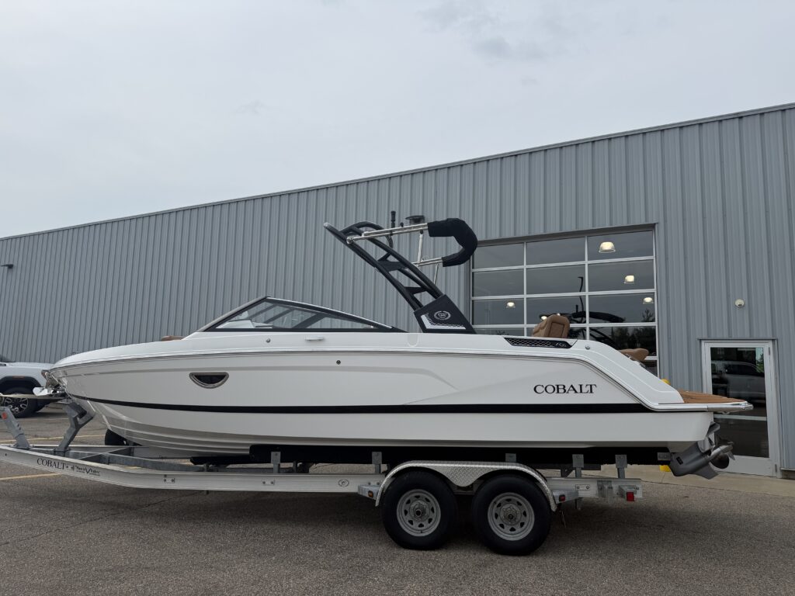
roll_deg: -1.2
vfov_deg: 56.8
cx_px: 398
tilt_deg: +6.5
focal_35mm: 24
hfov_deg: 71.6
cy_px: 298
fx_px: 551
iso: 80
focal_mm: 6.76
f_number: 1.78
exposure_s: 1/5714
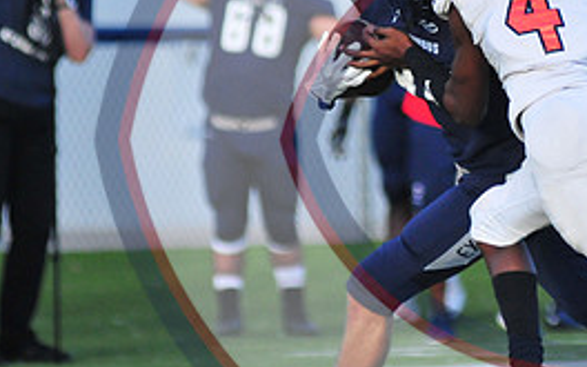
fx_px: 10718
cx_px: 583
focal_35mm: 670
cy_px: 139
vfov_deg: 2.0
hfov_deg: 3.1
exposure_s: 1/5000
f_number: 2.8
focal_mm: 200
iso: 1600
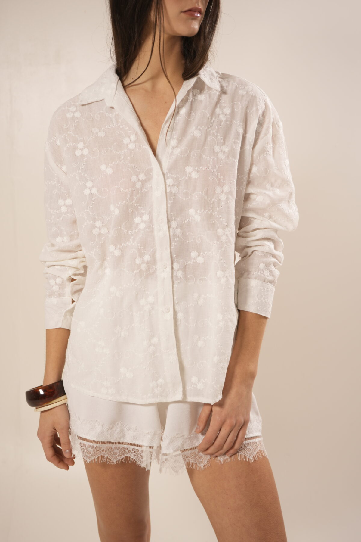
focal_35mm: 50
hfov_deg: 27.0
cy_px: 271
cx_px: 180
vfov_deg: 39.6
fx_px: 752
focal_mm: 50
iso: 400
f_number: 4
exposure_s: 1/40
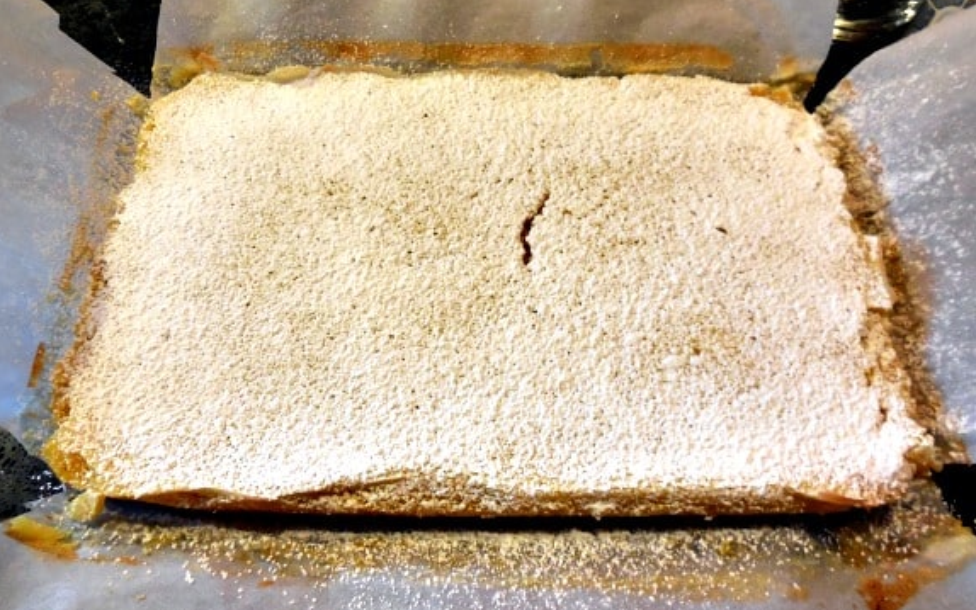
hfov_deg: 68.4
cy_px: 302
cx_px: 480
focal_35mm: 27
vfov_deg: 46.0
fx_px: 718
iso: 320
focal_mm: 4.5
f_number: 3.1
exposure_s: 1/30
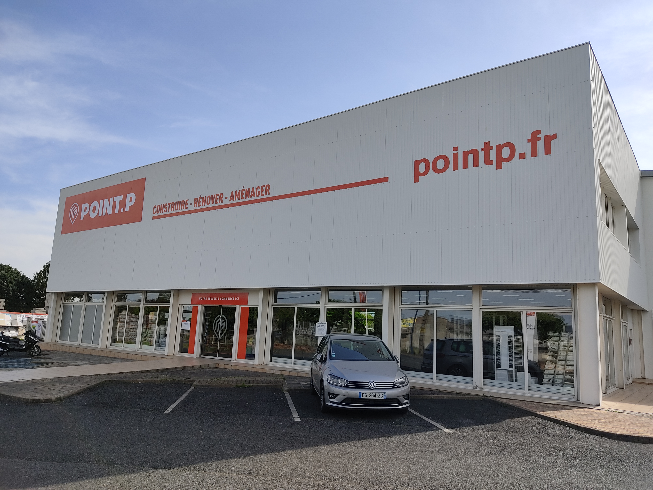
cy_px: 245
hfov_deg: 67.3
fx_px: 490
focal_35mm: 26
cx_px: 326
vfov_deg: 53.1
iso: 100
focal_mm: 4.74
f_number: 1.79
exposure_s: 1/1180
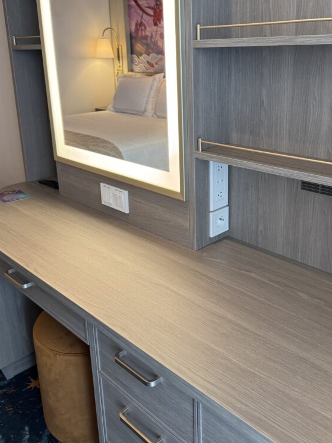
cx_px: 202
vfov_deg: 55.0
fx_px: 422
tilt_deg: -15.1
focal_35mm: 33
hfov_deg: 42.7
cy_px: 178
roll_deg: +0.8
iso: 200
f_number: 1.78
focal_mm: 6.76
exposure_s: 1/121
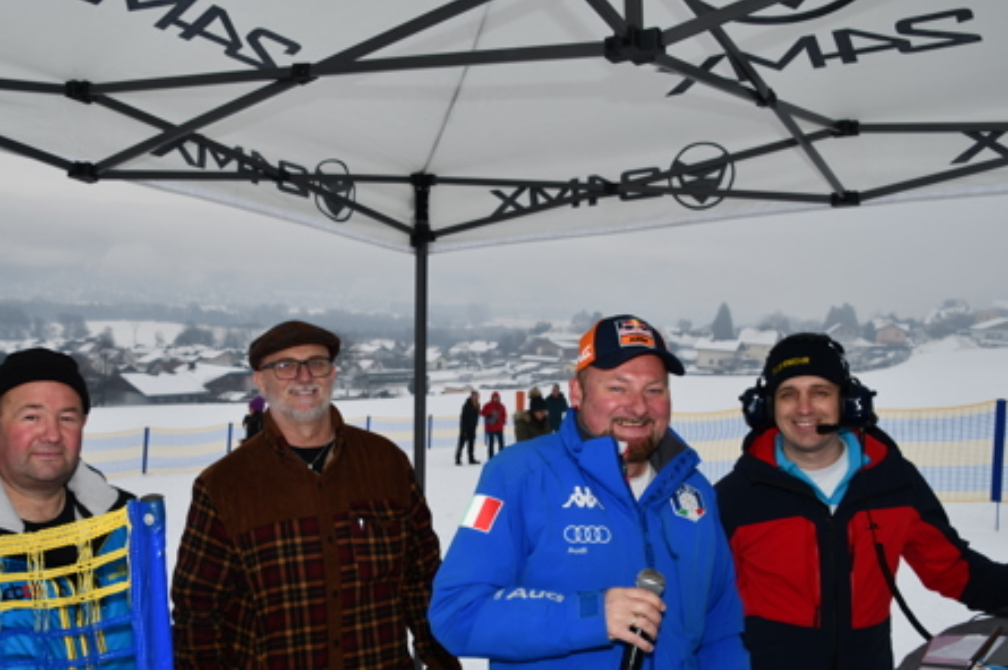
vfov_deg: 34.0
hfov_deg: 49.4
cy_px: 413
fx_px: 1091
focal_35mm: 39
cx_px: 421
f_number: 7.1
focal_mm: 21
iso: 100
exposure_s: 1/200
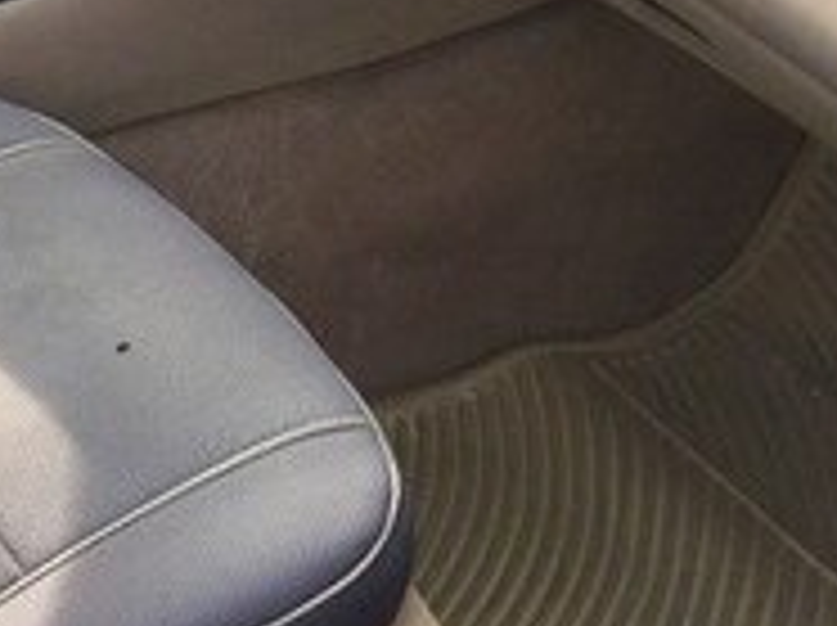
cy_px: -110
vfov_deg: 13.9
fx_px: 2487
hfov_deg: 18.9
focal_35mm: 103
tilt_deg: -27.4
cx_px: 162
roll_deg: -3.8
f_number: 2.2
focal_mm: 4.15
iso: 32
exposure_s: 1/421
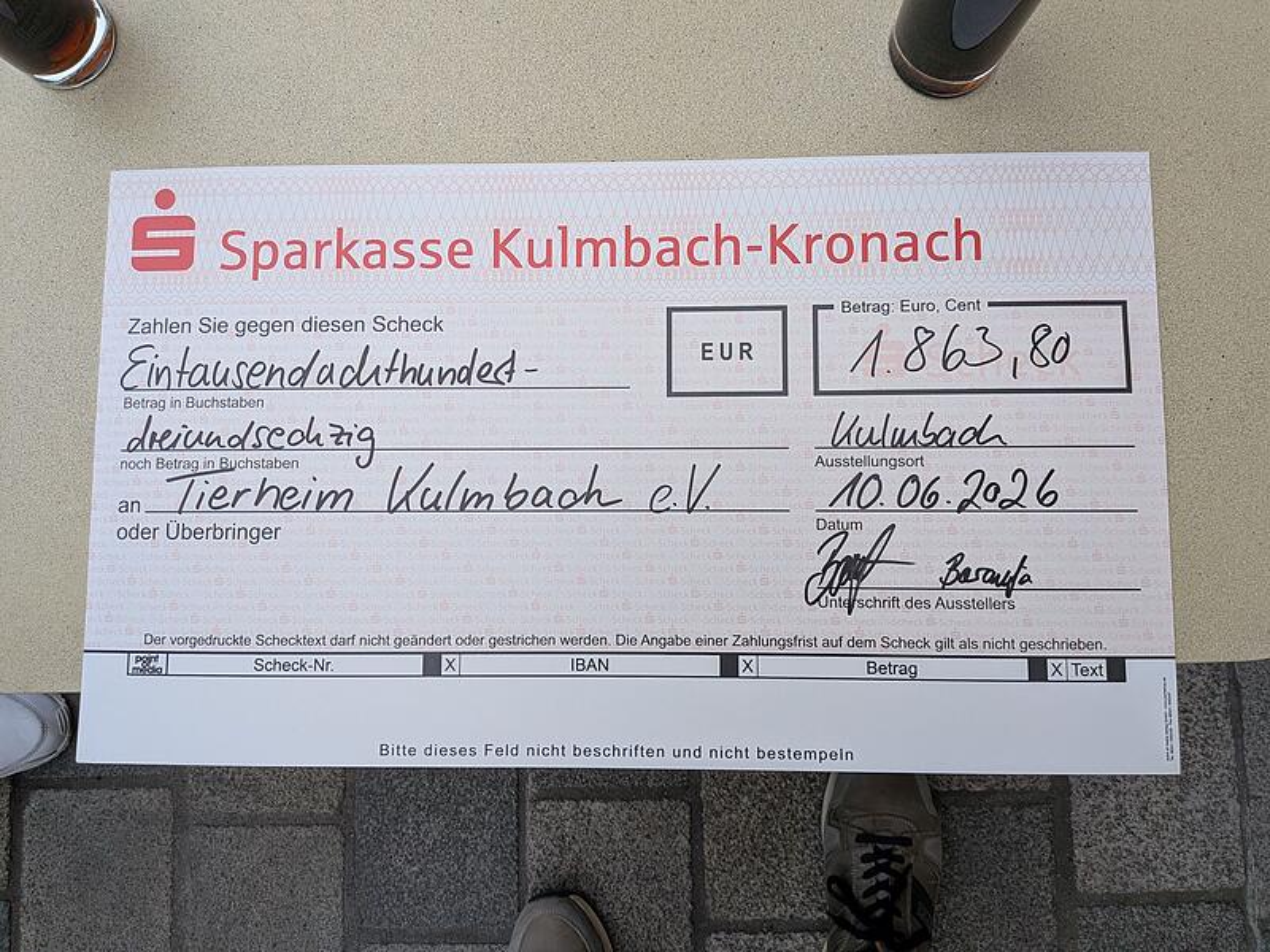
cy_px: 476
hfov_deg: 71.6
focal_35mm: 24
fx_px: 881
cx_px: 635
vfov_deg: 56.8
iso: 50
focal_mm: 4.53
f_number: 1.7
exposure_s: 1/807
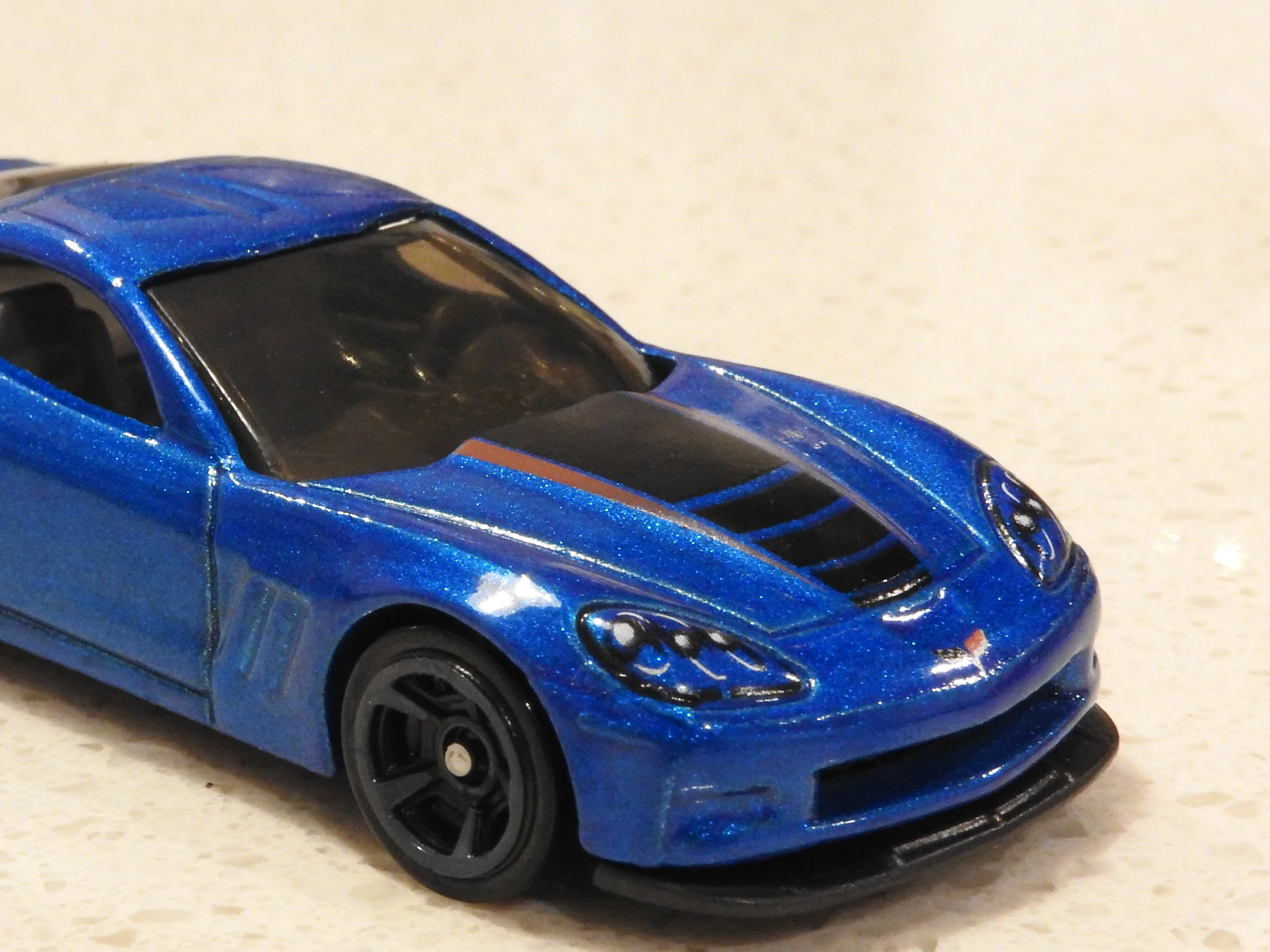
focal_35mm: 99
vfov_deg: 14.9
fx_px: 3632
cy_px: 541
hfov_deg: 19.7
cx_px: 337
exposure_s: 1/8
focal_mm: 10.7
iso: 800
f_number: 7.6
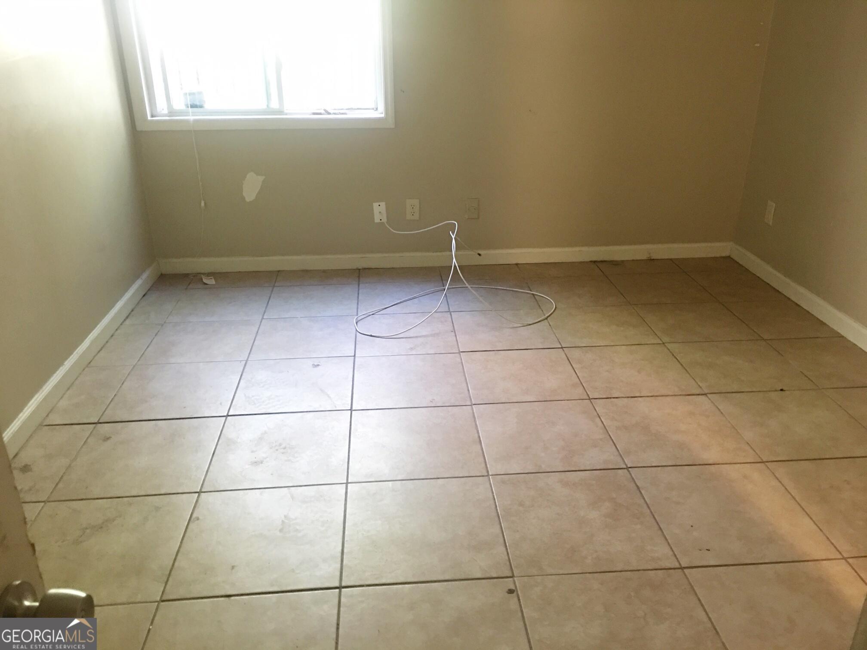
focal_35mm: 29
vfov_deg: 48.2
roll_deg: -1.6
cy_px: 325
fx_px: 726
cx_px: 434
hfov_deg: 61.7
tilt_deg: -22.6
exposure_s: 1/4
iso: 50
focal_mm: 4.15
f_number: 2.2
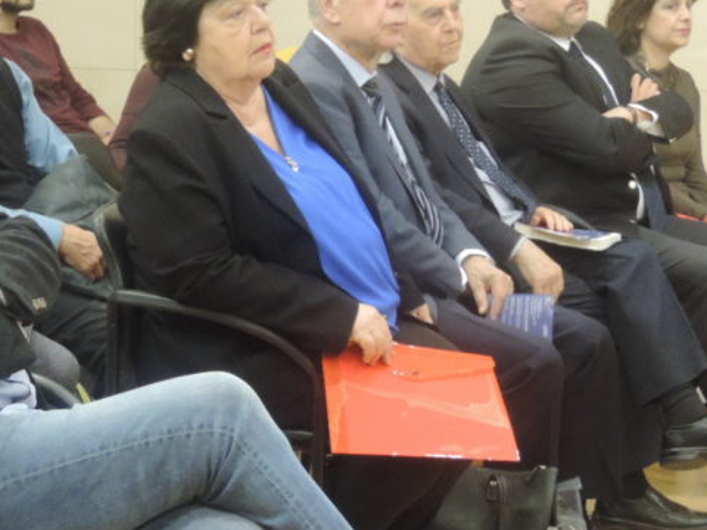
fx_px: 2614
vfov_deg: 11.6
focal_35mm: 128
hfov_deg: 15.3
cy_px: 308
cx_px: 91
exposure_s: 1/15
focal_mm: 10.7
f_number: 3.7
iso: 800
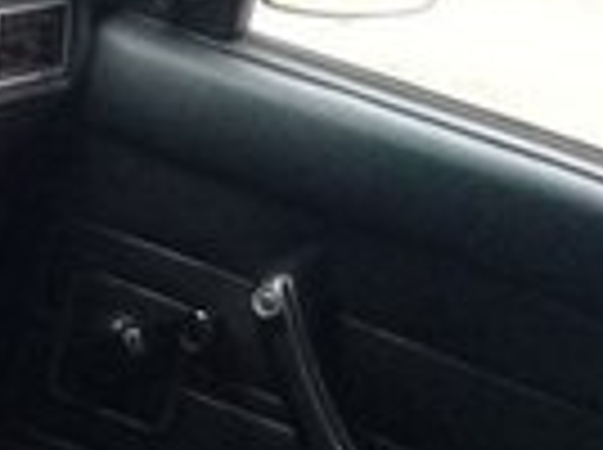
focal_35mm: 153
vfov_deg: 9.1
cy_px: 875
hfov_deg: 11.5
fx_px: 2660
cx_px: -639
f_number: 2.2
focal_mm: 3.3
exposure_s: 1/33
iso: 80
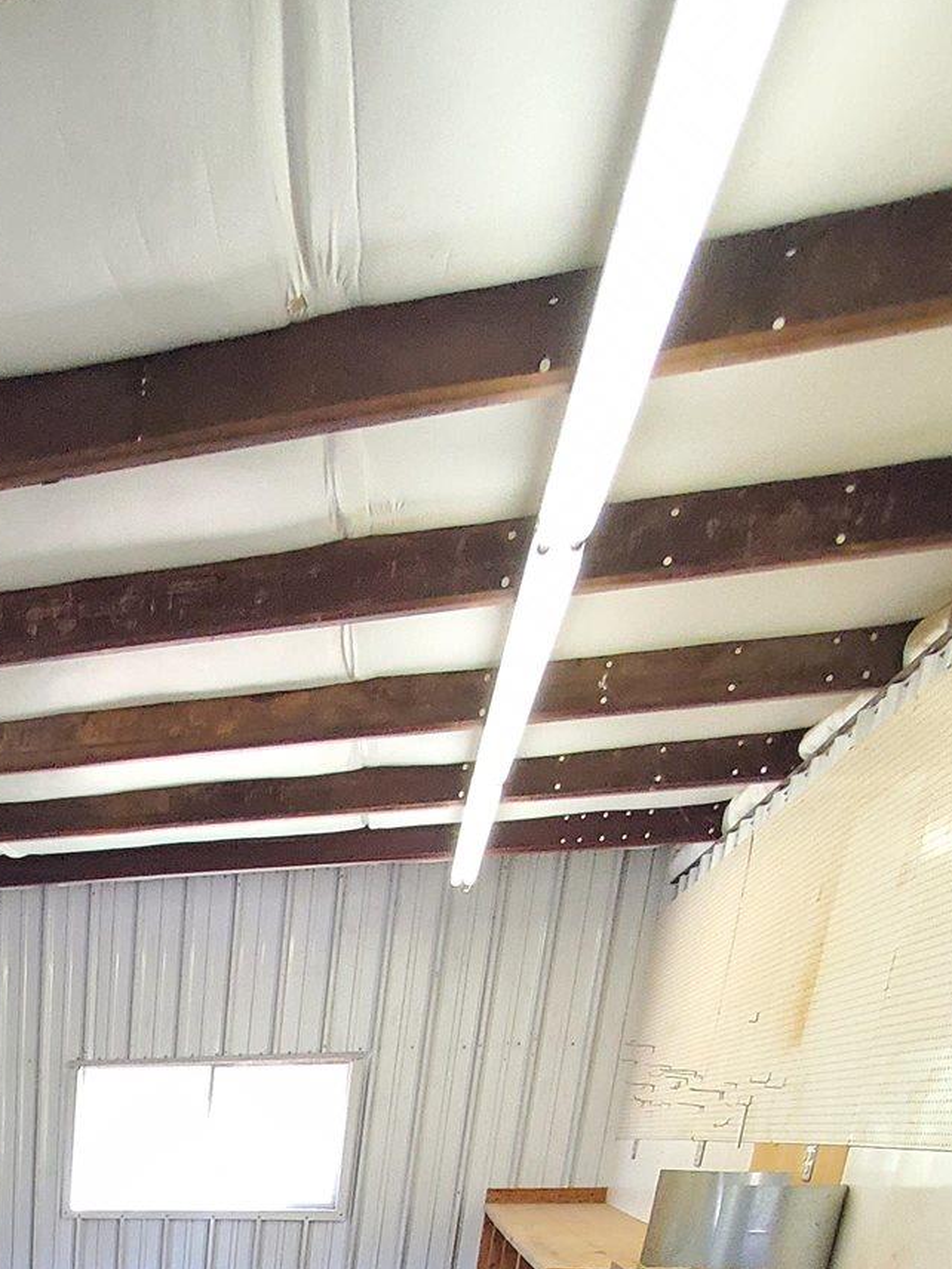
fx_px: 1283
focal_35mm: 35
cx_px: -117
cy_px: 1675
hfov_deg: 34.6
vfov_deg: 35.0
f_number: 2.2
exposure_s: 1/60
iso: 640
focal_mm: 1.8
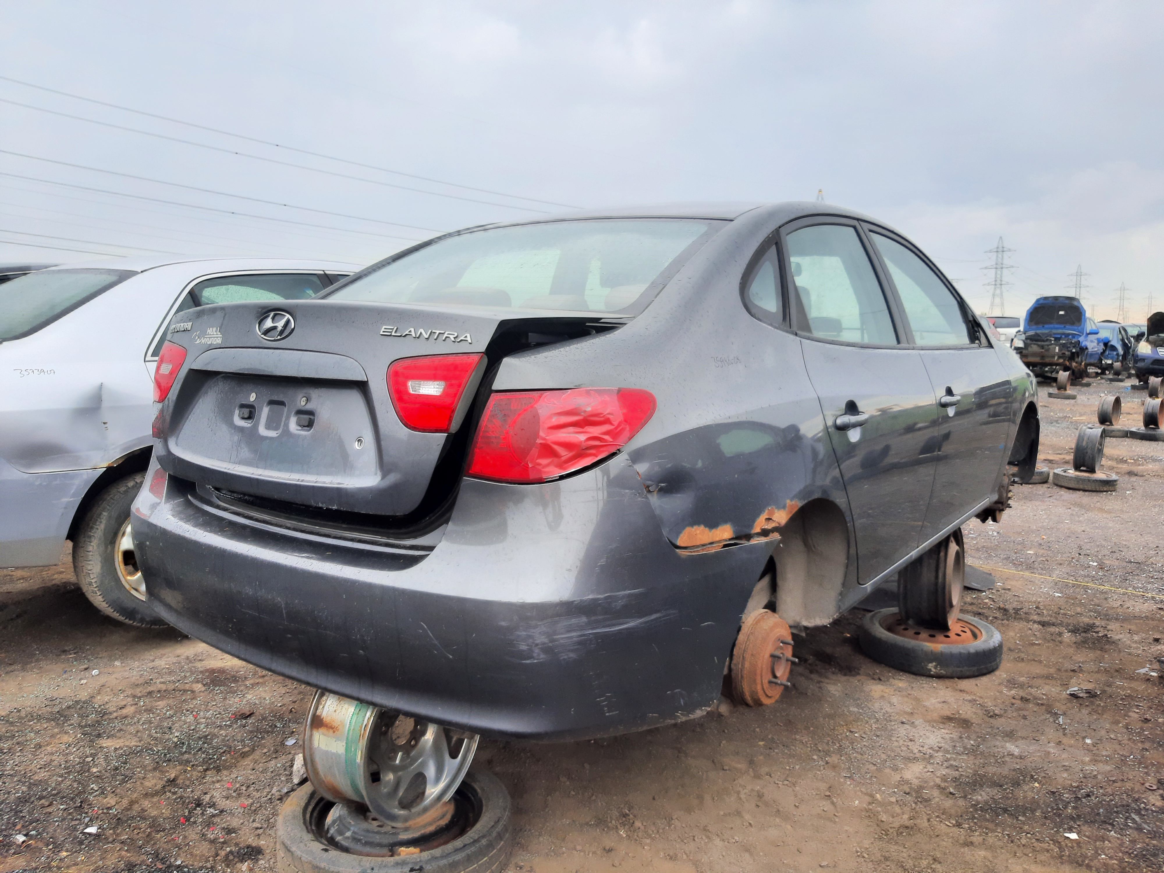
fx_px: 874
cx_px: 582
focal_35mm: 26
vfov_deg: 53.1
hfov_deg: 67.3
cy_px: 436
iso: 40
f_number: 1.7
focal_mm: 3.92
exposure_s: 1/125
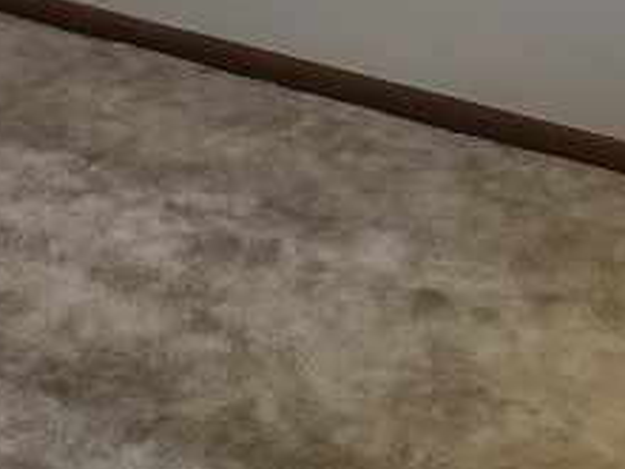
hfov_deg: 16.0
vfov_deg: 11.0
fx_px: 2185
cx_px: 45
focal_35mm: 121
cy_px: -512
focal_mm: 5.4
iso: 100
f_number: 1.8
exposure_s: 1/60
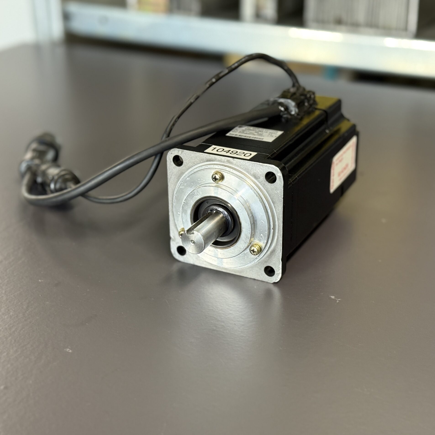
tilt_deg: -25.6
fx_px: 810
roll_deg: +0.8
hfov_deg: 30.0
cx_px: 216
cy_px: 218
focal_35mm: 57
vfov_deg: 30.0
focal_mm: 6.76
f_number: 1.78
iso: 250
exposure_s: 1/50
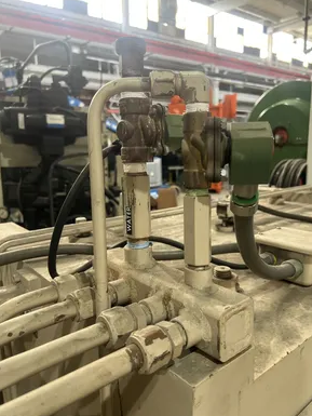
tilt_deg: -12.2
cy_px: 207
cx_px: 160
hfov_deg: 51.4
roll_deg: +1.4
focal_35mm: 27
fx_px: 324
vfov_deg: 65.3
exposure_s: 1/121
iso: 80
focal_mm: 5.7
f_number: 1.5
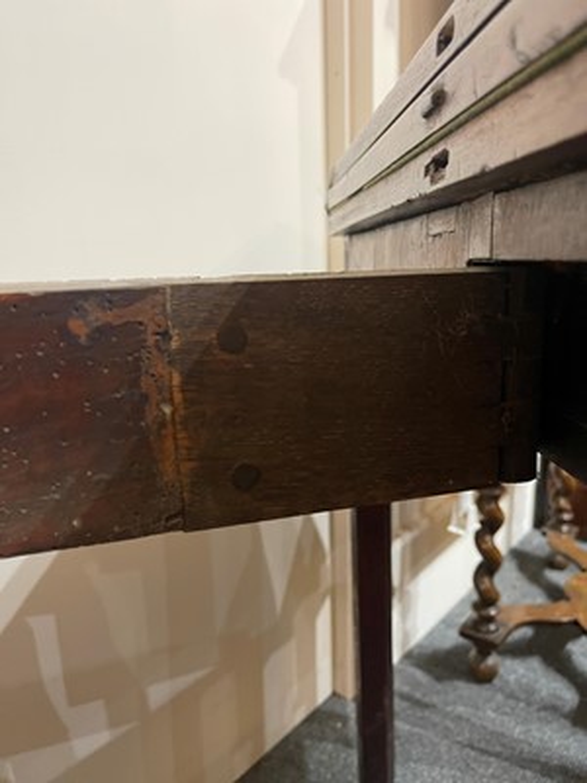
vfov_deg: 69.4
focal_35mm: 25
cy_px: 392
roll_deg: +1.5
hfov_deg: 54.9
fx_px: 565
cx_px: 294
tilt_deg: -13.3
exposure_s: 1/50
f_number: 1.6
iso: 400
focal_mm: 5.1
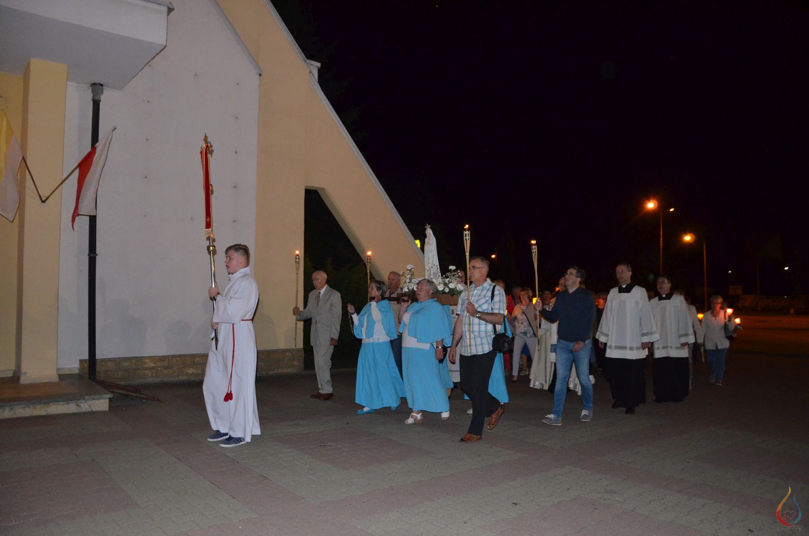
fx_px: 606
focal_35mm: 27
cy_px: 268
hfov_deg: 67.5
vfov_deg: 47.7
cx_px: 404
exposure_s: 1/60
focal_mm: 18
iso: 3200
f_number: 3.5
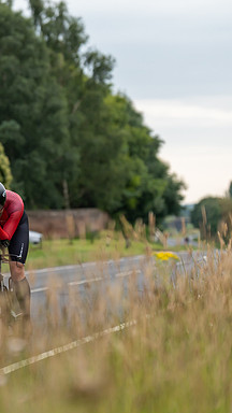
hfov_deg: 6.3
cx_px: -15
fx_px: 2111
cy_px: 207
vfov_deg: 11.2
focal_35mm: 193
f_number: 3.2
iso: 1000
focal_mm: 122
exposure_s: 1/640
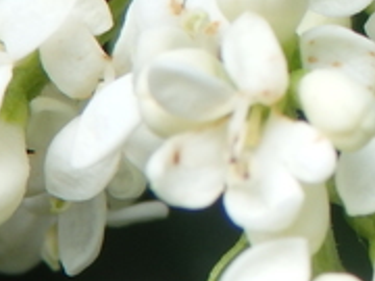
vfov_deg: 4.7
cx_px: 855
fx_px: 3391
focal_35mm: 313
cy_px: -244
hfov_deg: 6.1
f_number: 4.4
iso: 100
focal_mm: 11.9
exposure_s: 1/125
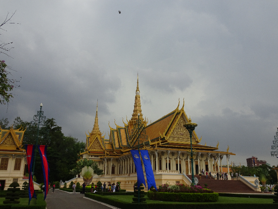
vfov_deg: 45.4
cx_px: 139
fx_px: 249
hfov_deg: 58.4
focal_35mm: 31
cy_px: 104
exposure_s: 1/200
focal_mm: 5.26
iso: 80
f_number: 4
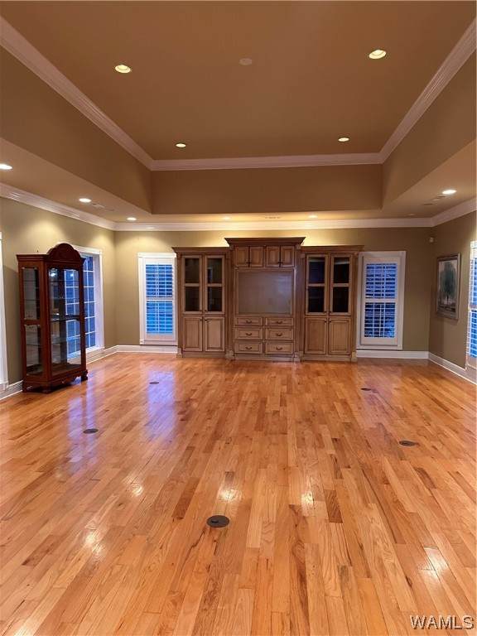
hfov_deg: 56.8
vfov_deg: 71.6
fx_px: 441
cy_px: 318
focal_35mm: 24
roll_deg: -0.5
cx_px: 238
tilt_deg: -4.1
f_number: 1.78
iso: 640
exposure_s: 1/60
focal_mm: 6.86
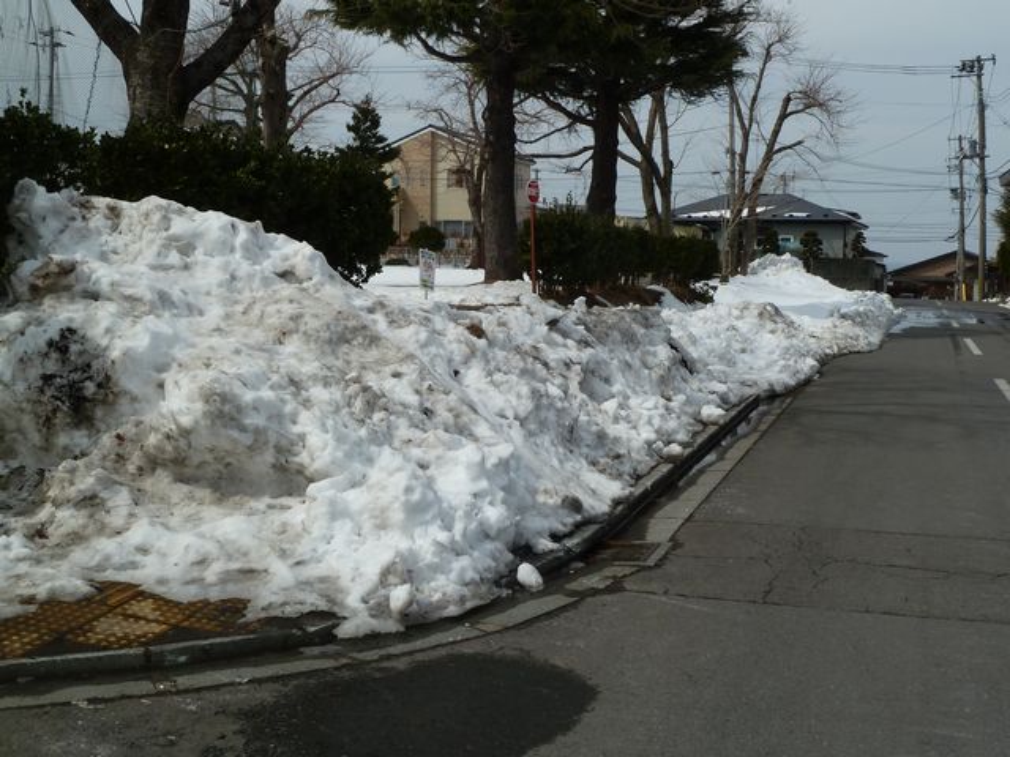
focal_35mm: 42
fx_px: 1225
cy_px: 378
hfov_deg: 44.8
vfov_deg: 34.3
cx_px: 505
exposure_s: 1/640
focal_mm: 6.9
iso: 80
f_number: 5.6
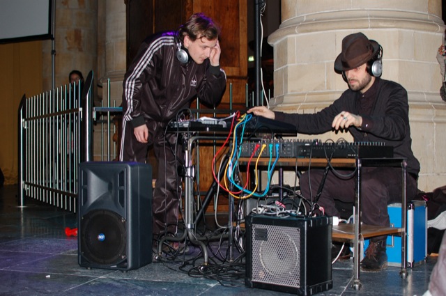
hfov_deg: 37.9
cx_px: 223
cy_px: 148
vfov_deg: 25.7
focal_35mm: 52
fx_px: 650
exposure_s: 1/60
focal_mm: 35
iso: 400
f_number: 3.5
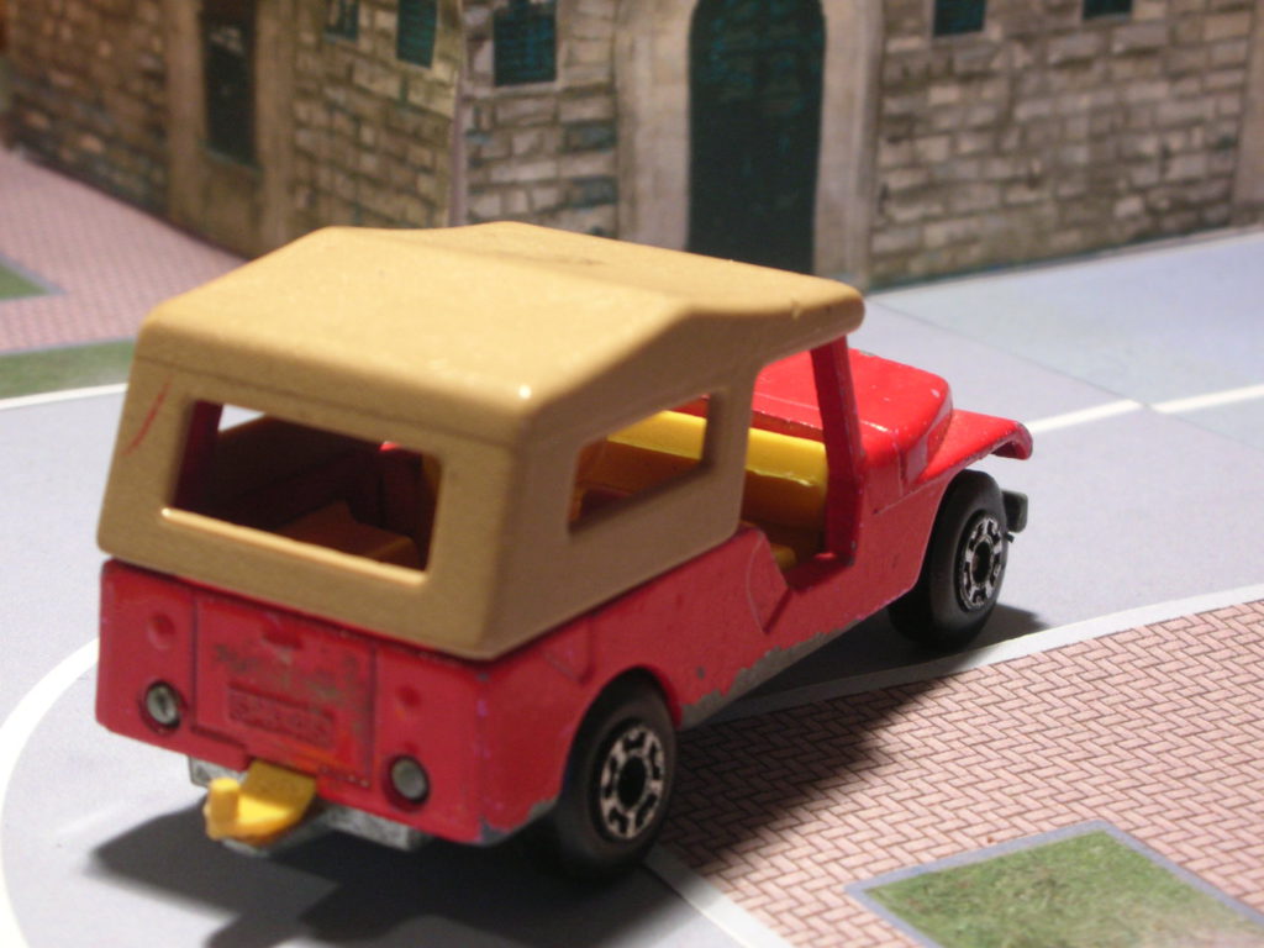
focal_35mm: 86
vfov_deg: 17.2
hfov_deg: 22.8
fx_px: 3140
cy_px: 474
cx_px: 632
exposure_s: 1/2.5
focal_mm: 14.3
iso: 100
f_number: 4.8
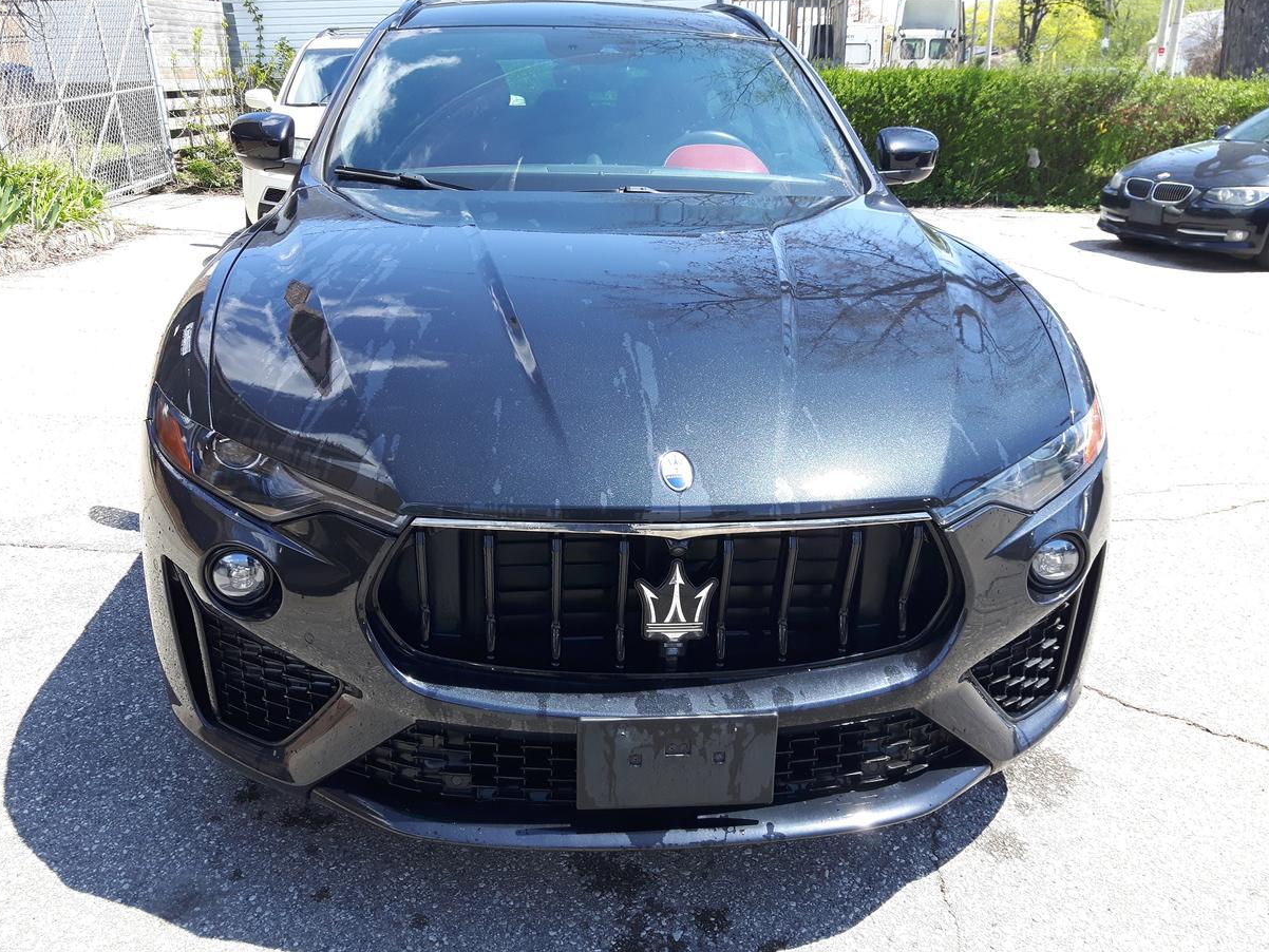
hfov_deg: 55.3
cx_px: 610
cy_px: 463
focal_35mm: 33
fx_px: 1210
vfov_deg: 43.0
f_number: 1.9
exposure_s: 1/333
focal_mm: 3.7
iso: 40
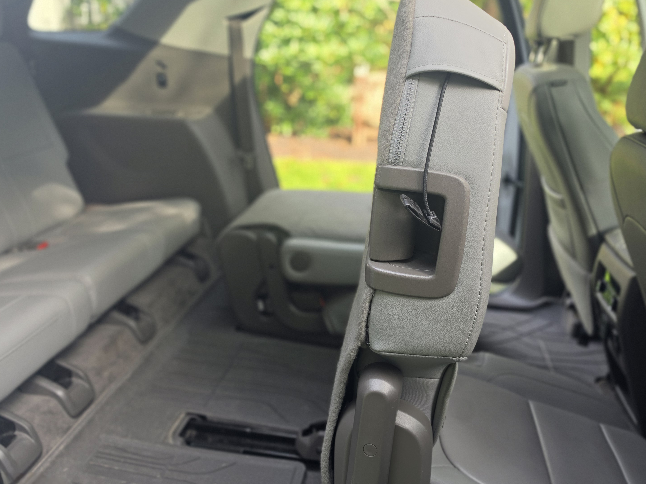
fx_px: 597
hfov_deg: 56.8
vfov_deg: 44.0
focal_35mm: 32
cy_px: 201
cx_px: 317
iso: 32
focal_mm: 6.5
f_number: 1.4
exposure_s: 1/182
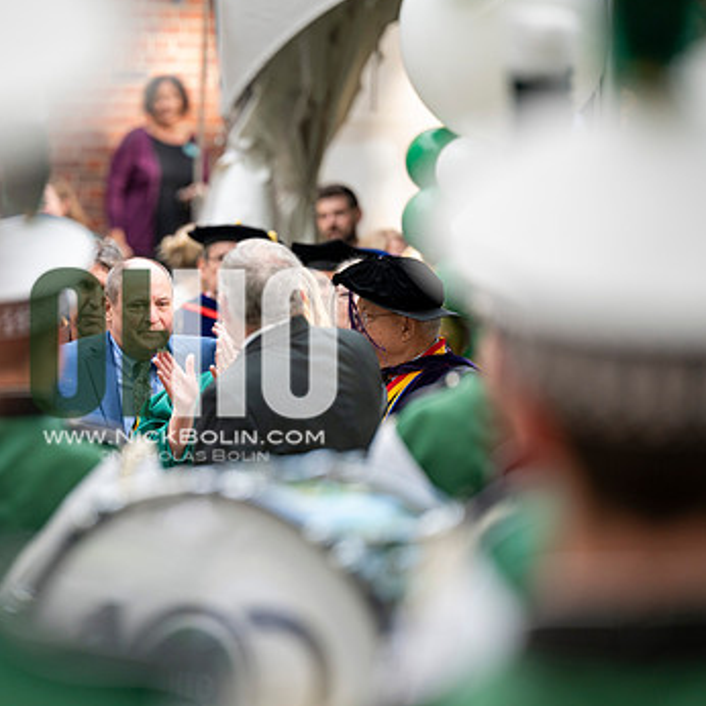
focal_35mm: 285
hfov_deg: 6.1
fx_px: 6576
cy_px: 363
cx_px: 184
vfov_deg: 6.1
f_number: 2.8
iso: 800
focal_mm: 200
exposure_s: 1/1000
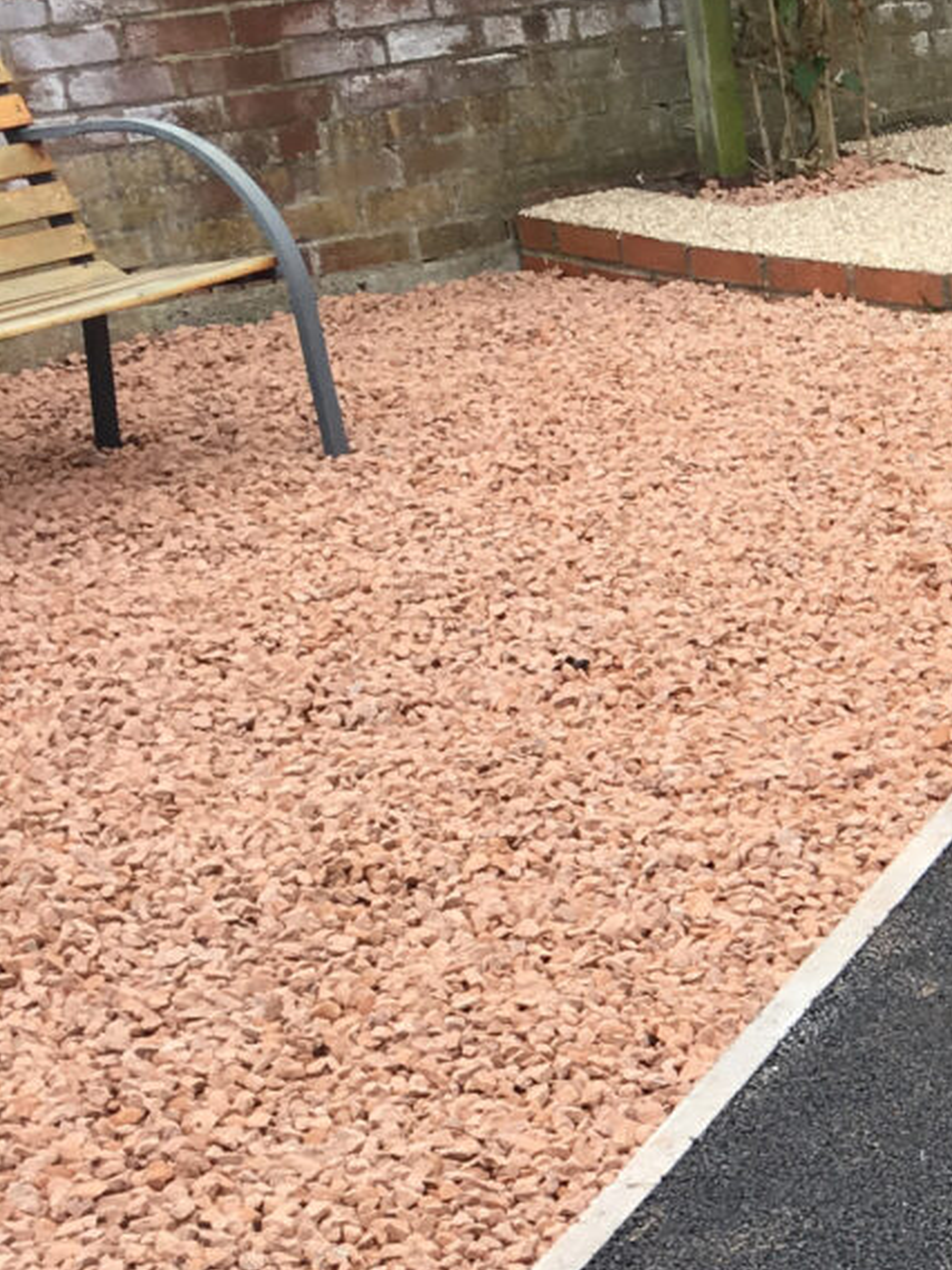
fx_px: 3594
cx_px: 1589
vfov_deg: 19.6
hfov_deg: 13.8
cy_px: 1187
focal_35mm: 98
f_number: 2.2
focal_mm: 4.15
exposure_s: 1/206
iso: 25
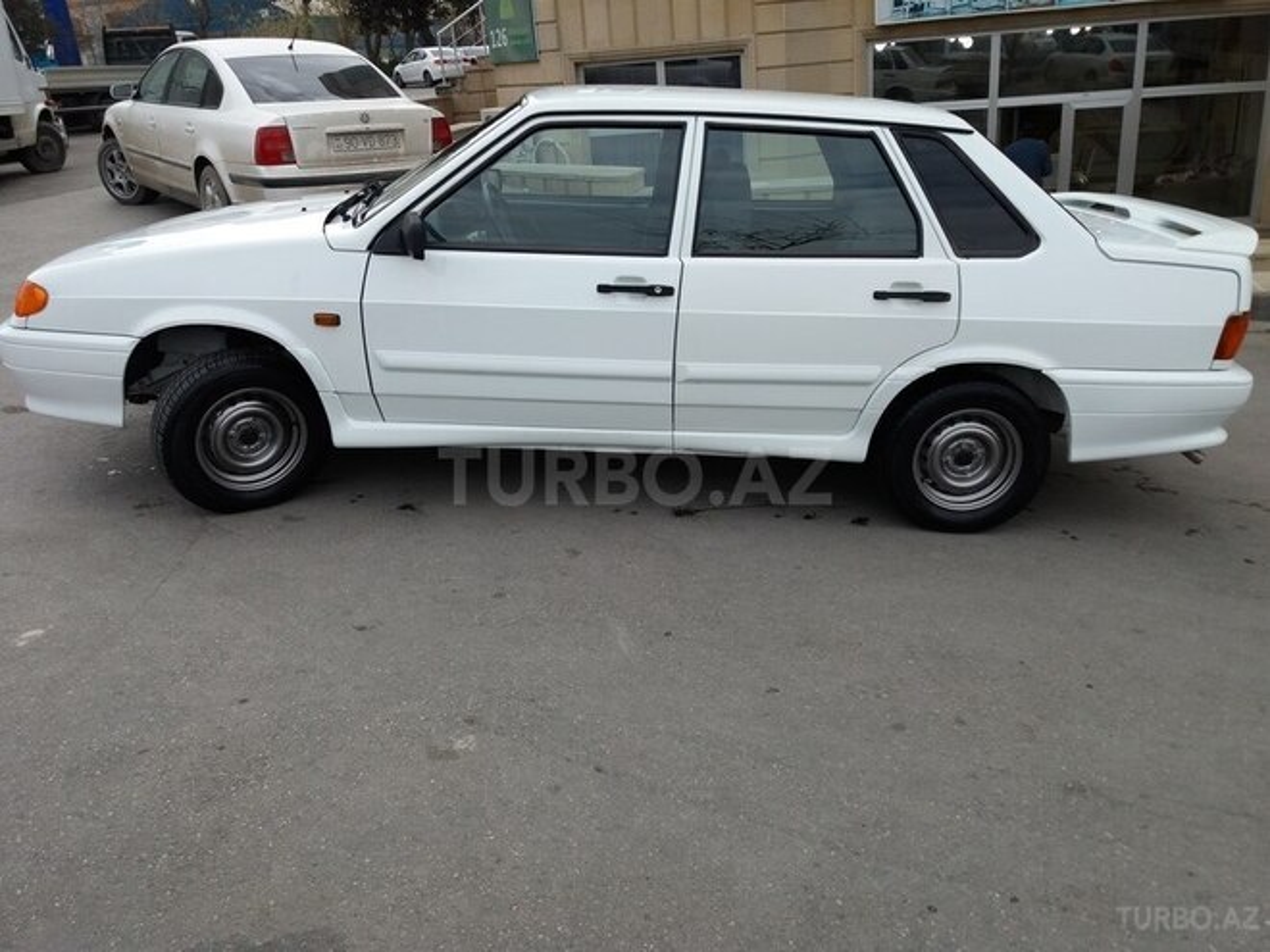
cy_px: 476
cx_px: 635
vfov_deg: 49.7
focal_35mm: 28
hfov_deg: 63.4
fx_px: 1027
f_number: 1.9
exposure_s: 1/637
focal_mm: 3.7
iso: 64
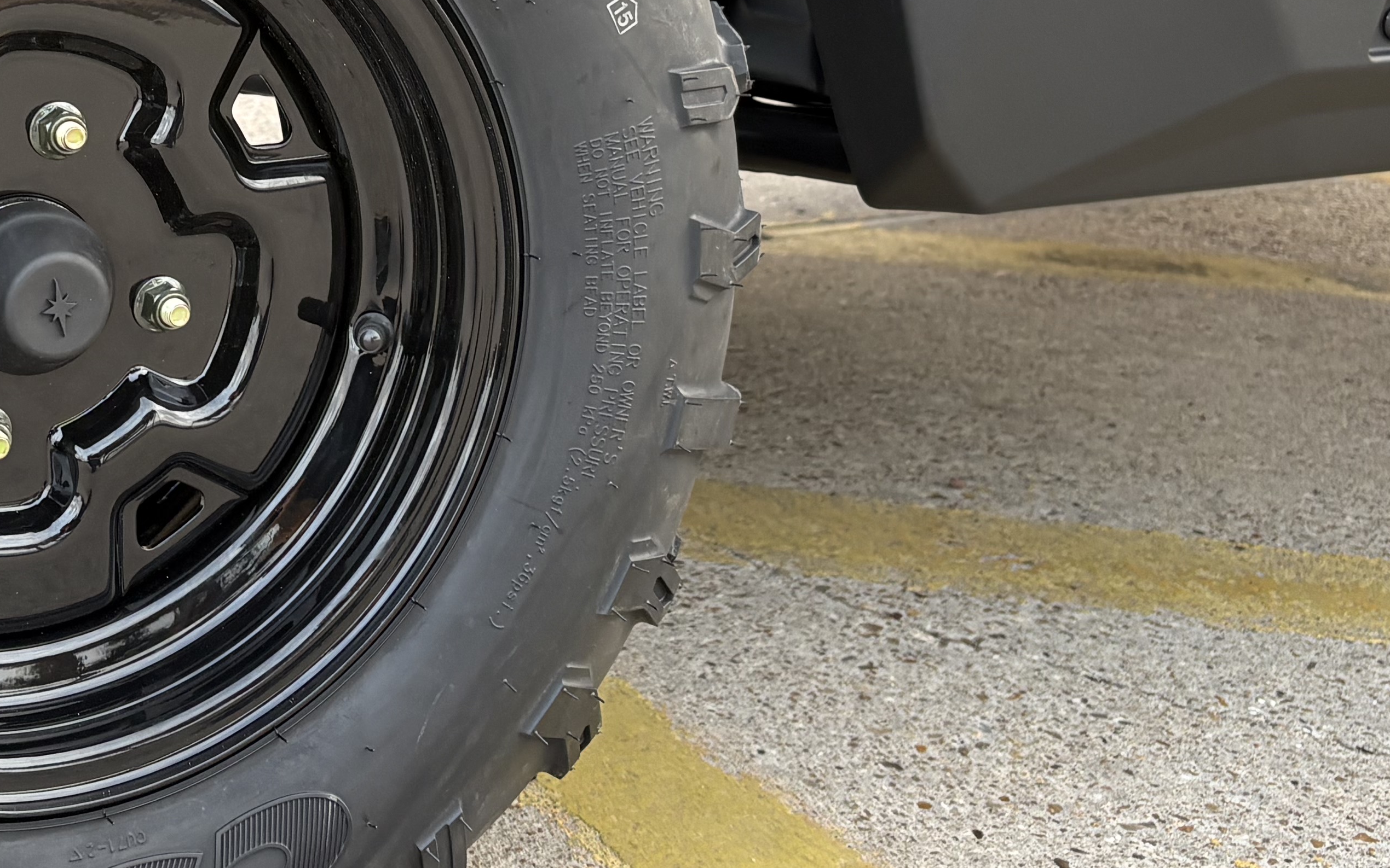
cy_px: 53
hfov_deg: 32.3
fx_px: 2349
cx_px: 340
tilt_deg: -8.6
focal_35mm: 62
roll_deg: -0.5
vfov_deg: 20.4
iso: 125
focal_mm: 5.96
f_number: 1.6
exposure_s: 1/66
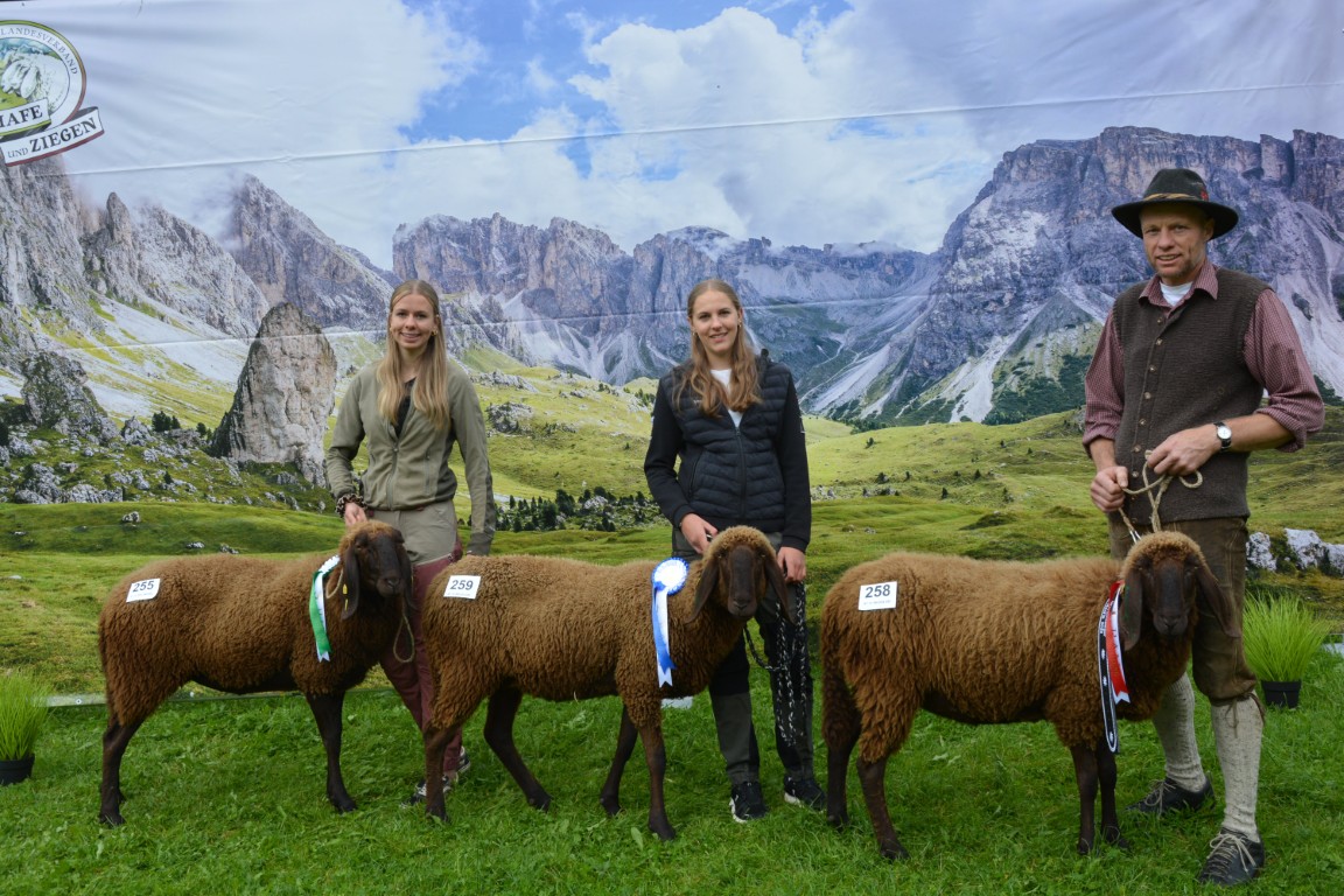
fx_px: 1344
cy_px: 448
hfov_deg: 53.1
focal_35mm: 36
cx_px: 672
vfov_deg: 36.9
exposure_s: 1/200
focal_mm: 24
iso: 200
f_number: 7.1
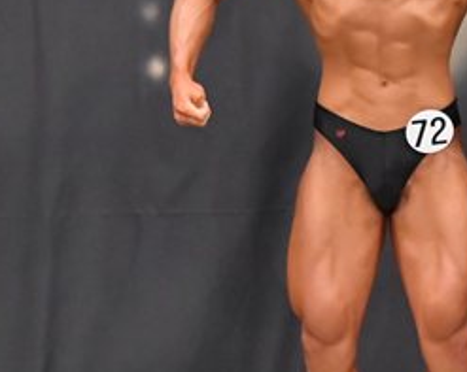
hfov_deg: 3.0
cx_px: 589
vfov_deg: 2.4
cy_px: 130
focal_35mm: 640
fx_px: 8835
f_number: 5.6
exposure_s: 1/400
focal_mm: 145
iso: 6400
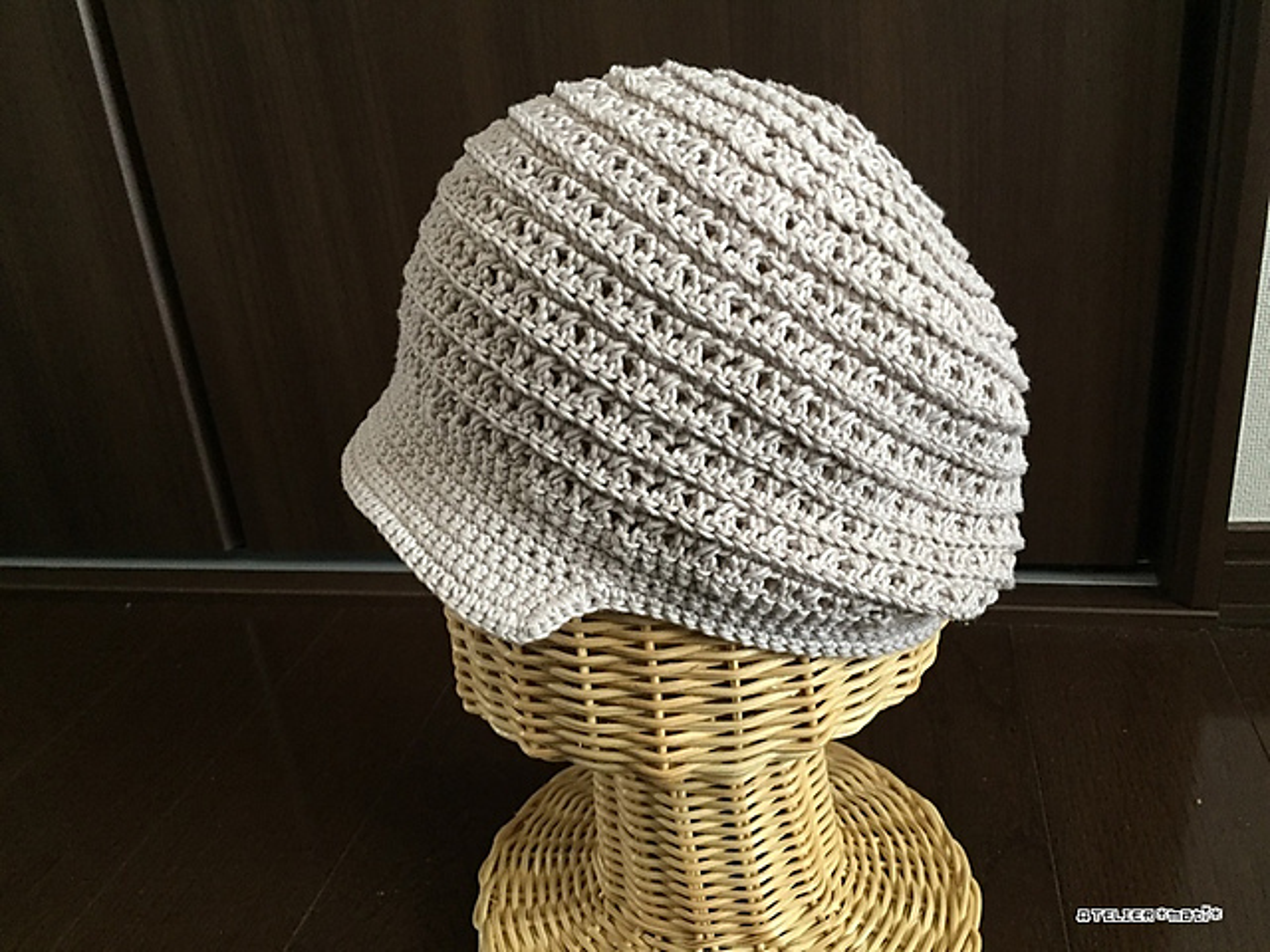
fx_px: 1064
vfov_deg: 48.2
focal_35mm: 29
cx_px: 635
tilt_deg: -23.9
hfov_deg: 61.7
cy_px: 476
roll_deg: +6.3
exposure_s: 1/30
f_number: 2.2
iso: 200
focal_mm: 4.15
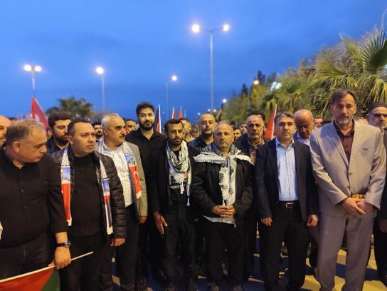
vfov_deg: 58.9
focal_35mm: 23
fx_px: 257
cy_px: 146
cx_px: 194
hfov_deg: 73.9
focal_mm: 6.14
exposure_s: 1/16.7
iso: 1600
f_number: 1.65
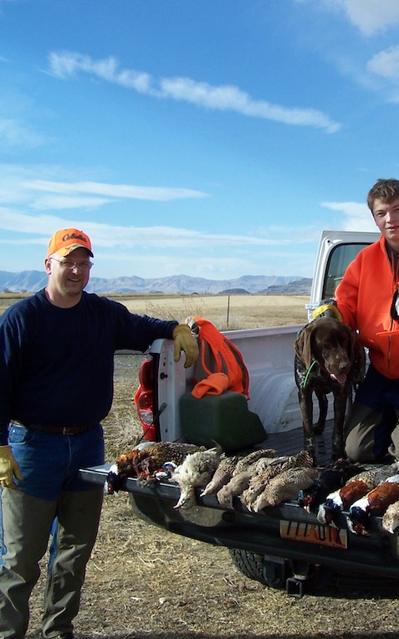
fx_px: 940
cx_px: 386
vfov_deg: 37.5
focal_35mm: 54
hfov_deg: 23.1
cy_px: 319
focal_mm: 6.3
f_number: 4
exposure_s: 1/750
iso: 80
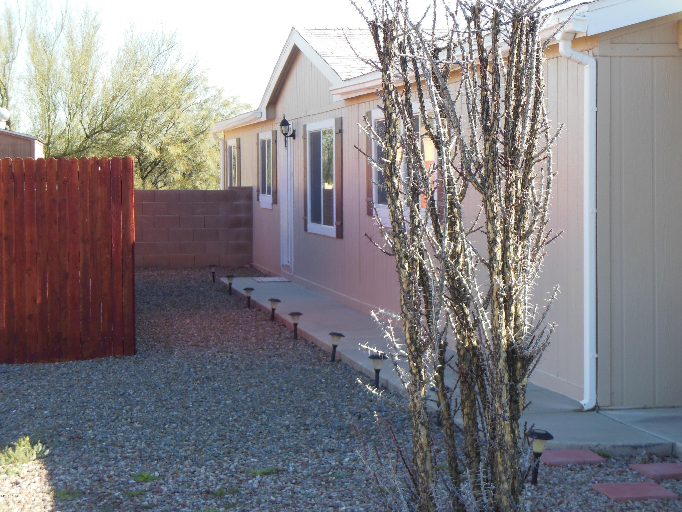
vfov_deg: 19.4
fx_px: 1497
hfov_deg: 25.7
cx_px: 341
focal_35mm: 76
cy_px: 256
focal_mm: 13.6
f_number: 4.4
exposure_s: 1/250
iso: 160
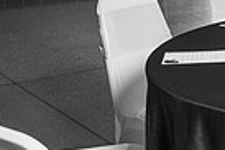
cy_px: 89
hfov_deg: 15.0
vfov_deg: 12.1
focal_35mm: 113
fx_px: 705
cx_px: 439
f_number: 2.8
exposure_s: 1/200
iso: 640
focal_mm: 24
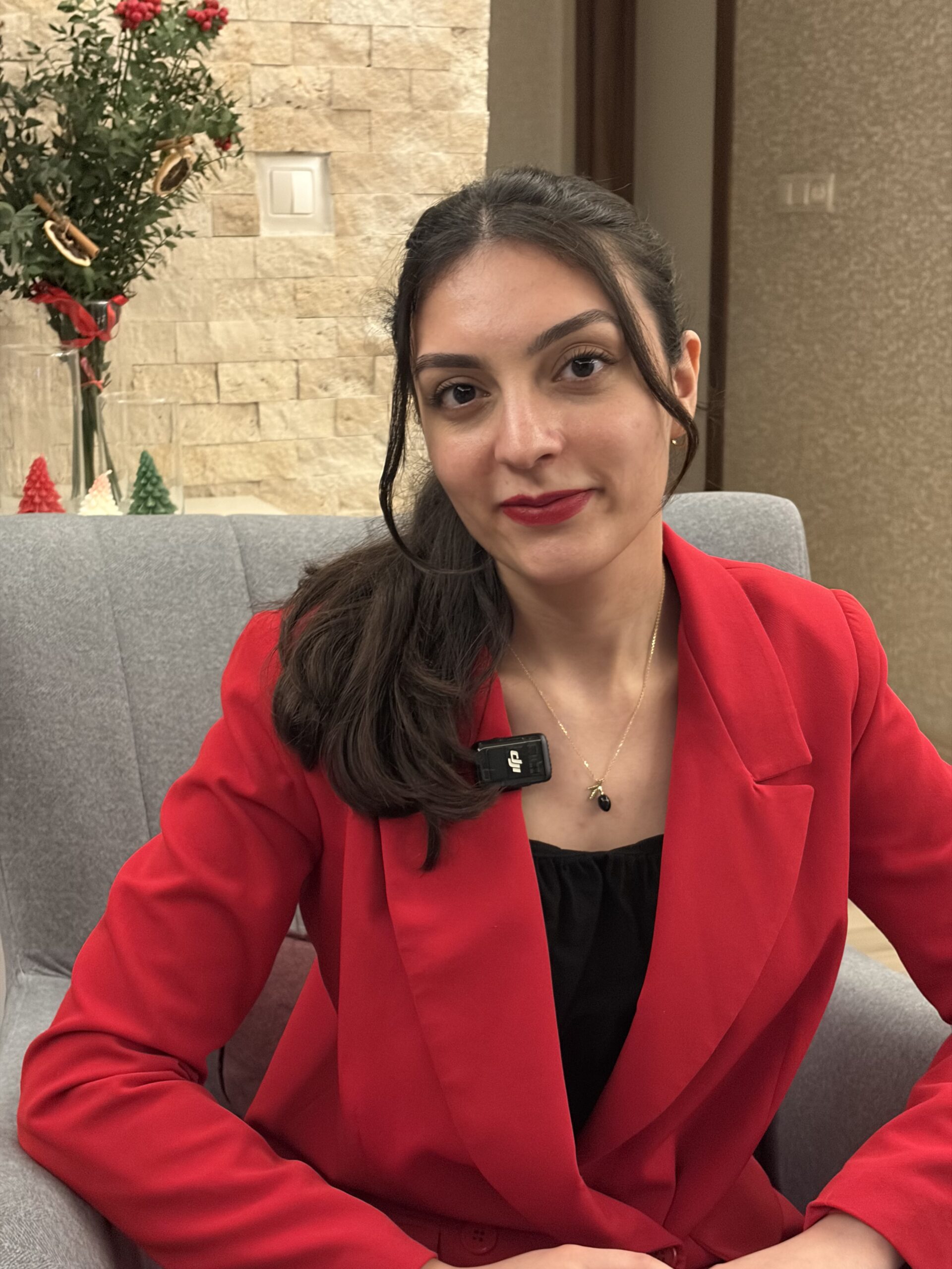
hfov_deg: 28.0
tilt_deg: -12.4
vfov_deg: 36.8
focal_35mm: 52
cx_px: 476
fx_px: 1907
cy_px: 634
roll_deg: -0.4
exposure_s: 1/20
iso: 320
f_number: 1.6
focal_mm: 5.96
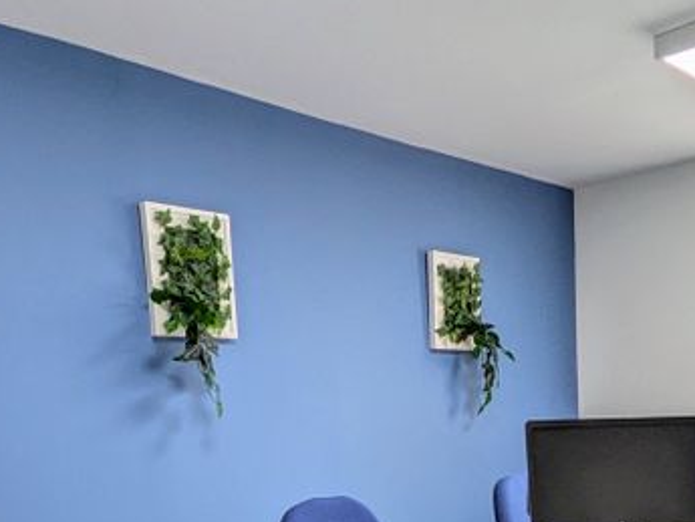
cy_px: 565
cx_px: 479
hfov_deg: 41.4
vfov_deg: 29.3
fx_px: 904
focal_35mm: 45
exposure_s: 1/100
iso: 66
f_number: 2.2
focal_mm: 1.83
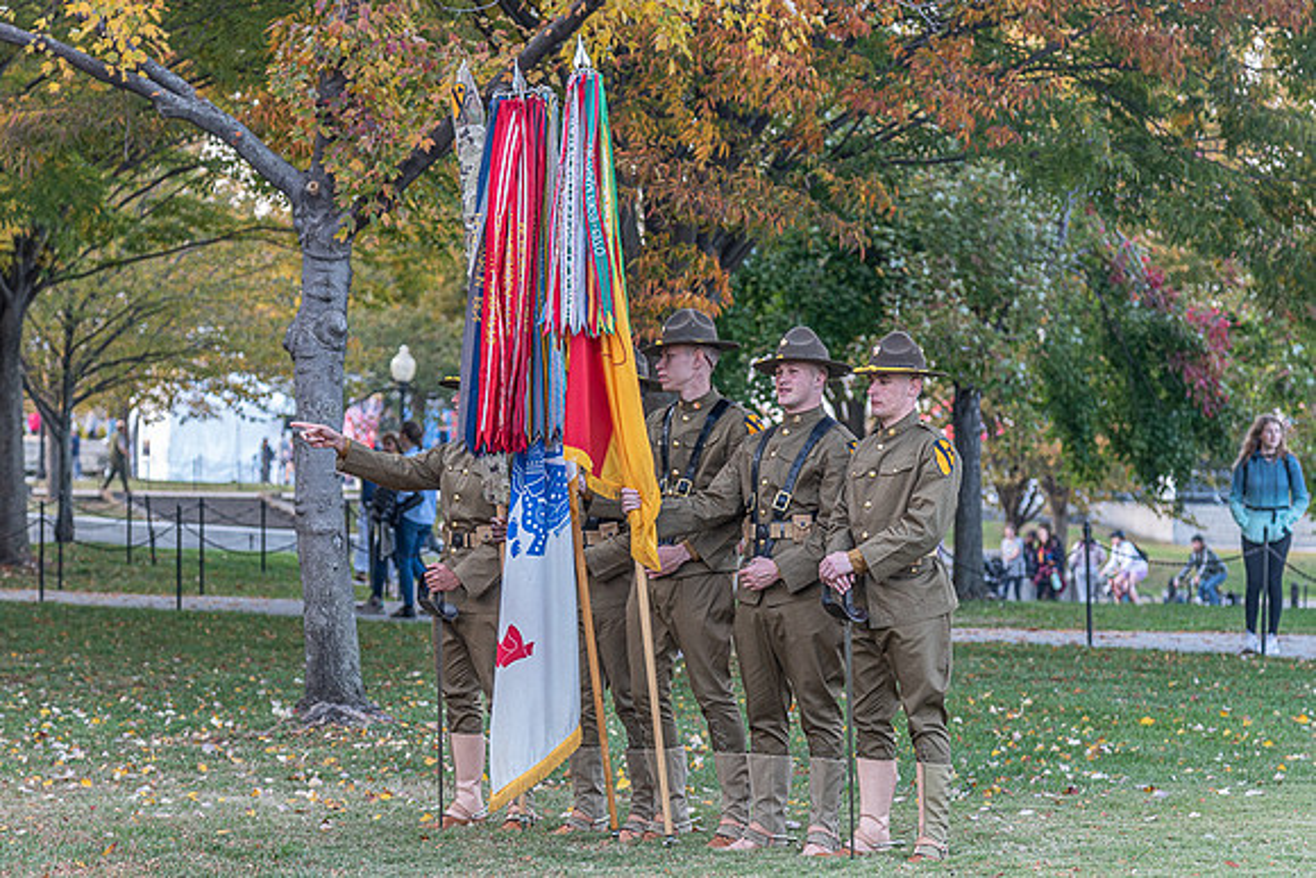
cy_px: 553
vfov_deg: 11.8
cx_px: 687
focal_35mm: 116
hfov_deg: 17.7
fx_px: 4238
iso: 500
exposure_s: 1/250
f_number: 4
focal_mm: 92
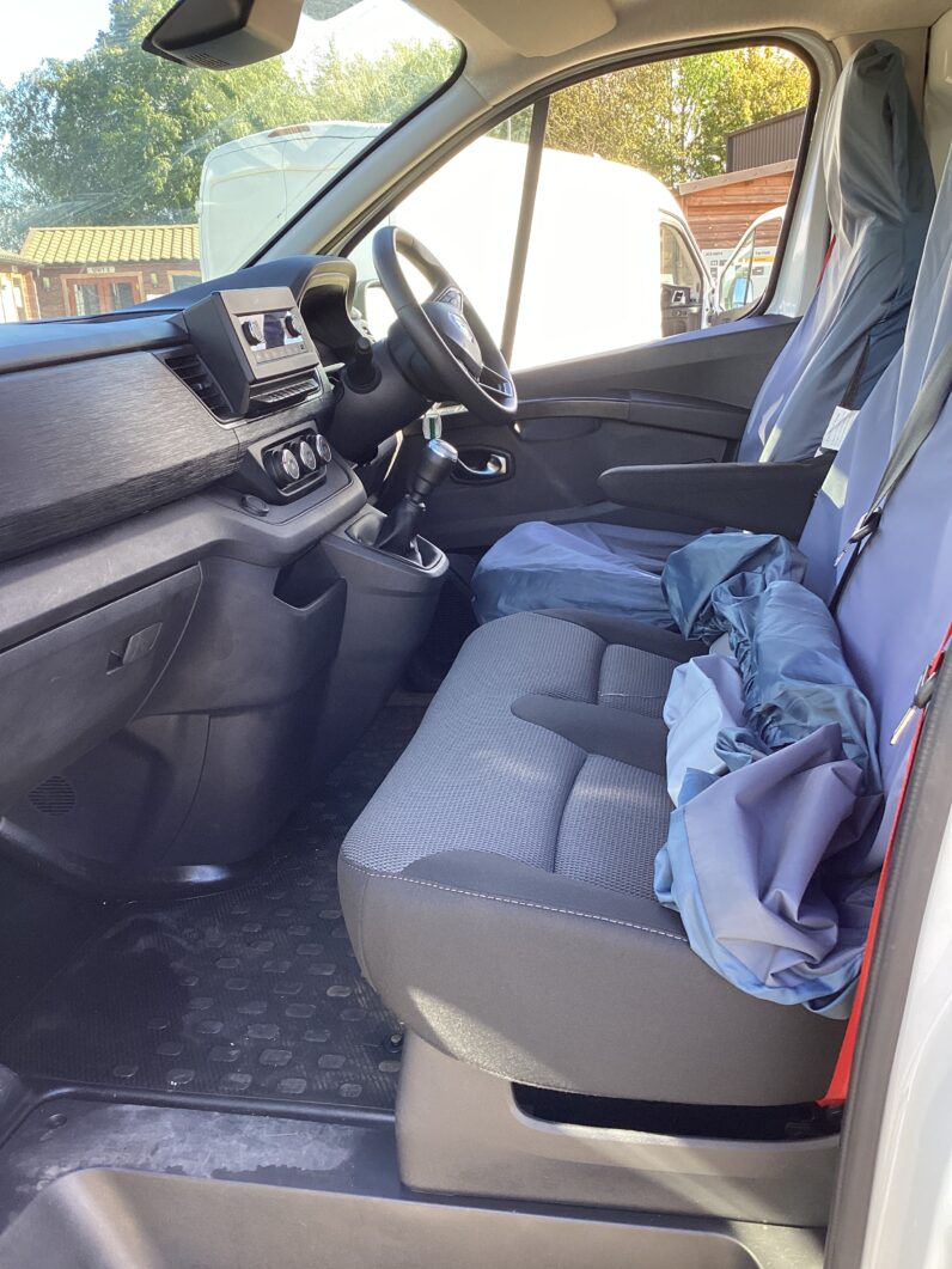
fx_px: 1137
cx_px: 476
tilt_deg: -15.2
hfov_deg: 45.5
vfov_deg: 58.3
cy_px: 634
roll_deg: +1.9
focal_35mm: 31
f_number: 2.4
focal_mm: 3.3
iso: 64
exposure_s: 1/120
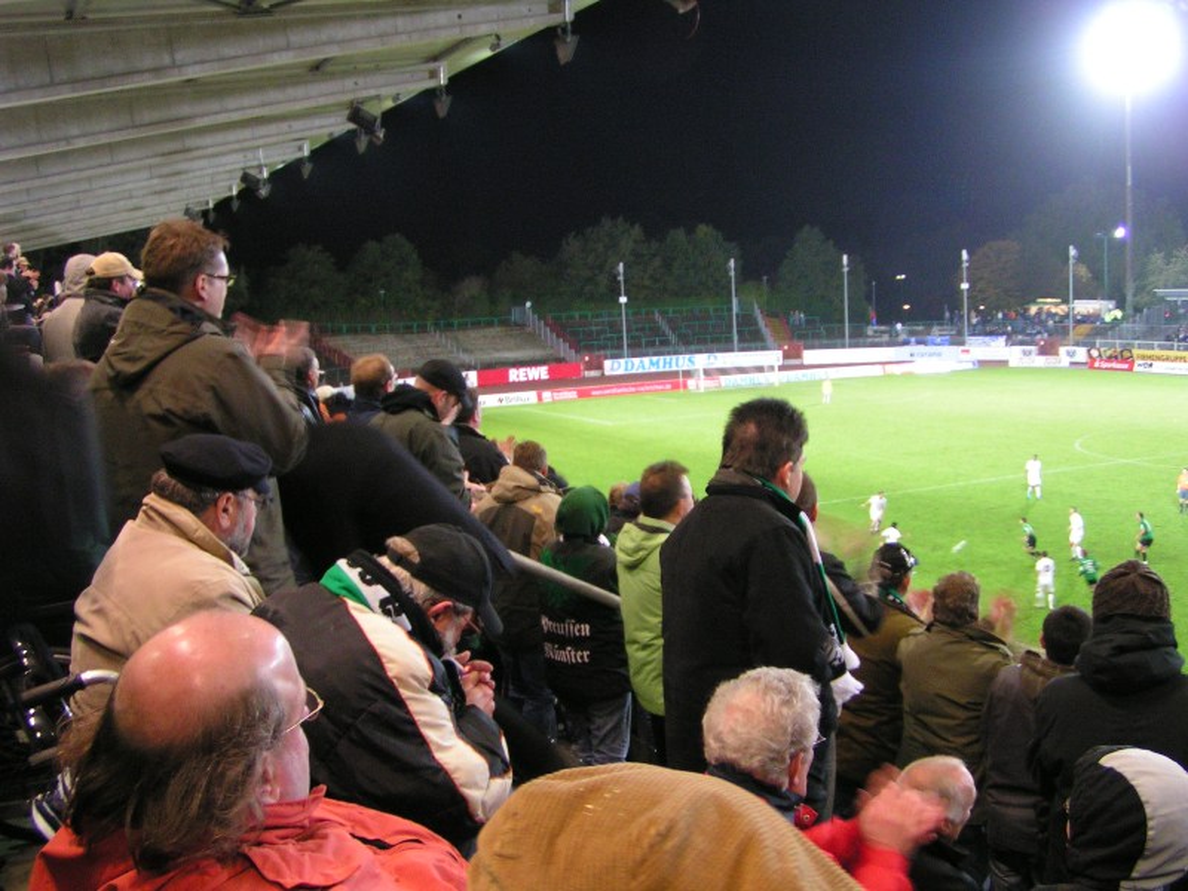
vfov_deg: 37.7
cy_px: 446
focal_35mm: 38
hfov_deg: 49.0
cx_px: 594
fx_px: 1304
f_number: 2.8
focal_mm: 5.8
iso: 200
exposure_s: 1/13
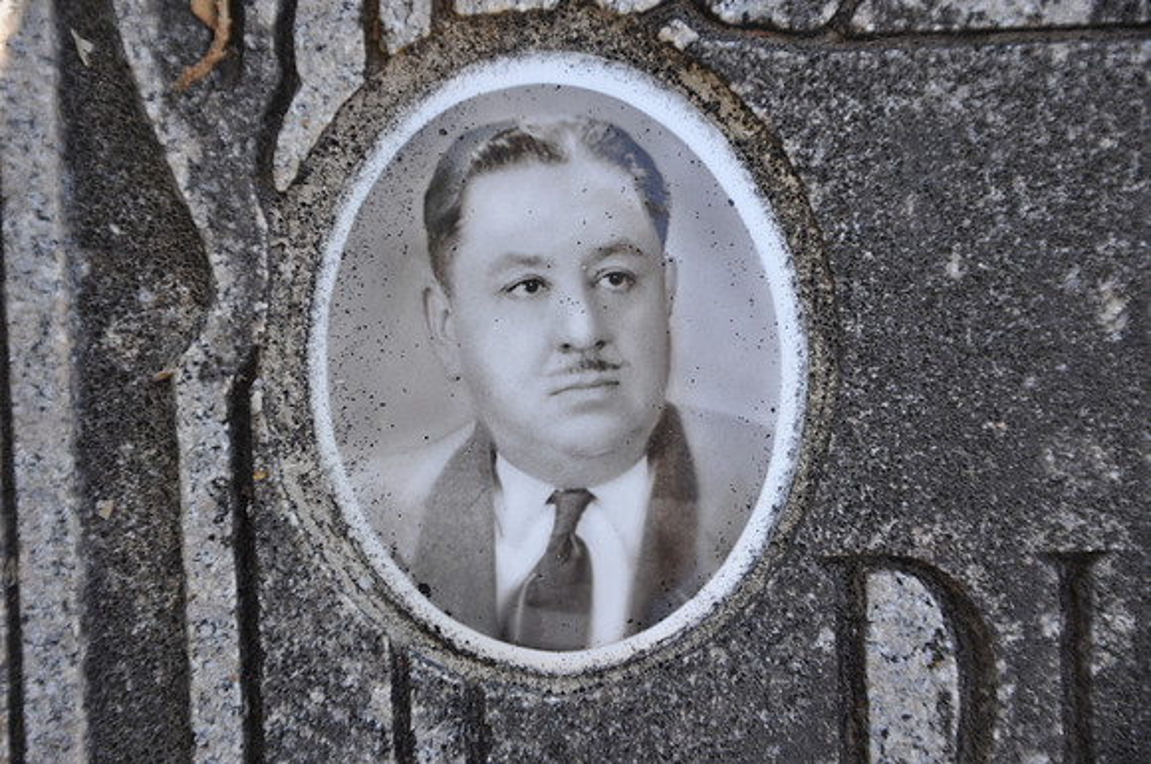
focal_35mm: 135
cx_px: 576
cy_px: 382
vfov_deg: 10.1
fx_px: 4310
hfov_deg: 15.2
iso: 400
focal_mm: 90
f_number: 5.6
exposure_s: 1/80
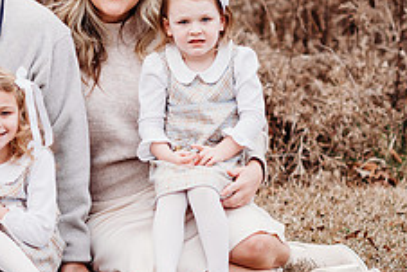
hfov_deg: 9.4
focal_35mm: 218
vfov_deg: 6.3
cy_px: 84
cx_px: 27
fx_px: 2466
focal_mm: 85
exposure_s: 1/400
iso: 250
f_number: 2.5
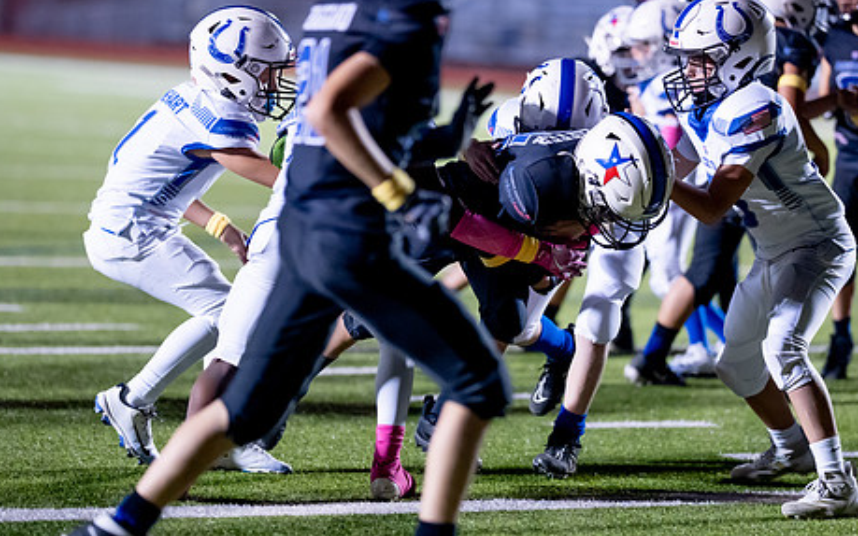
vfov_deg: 6.1
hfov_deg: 9.8
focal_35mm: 215
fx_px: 5028
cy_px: 237
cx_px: 502
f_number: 1.8
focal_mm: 135
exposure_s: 1/1000
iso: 3200
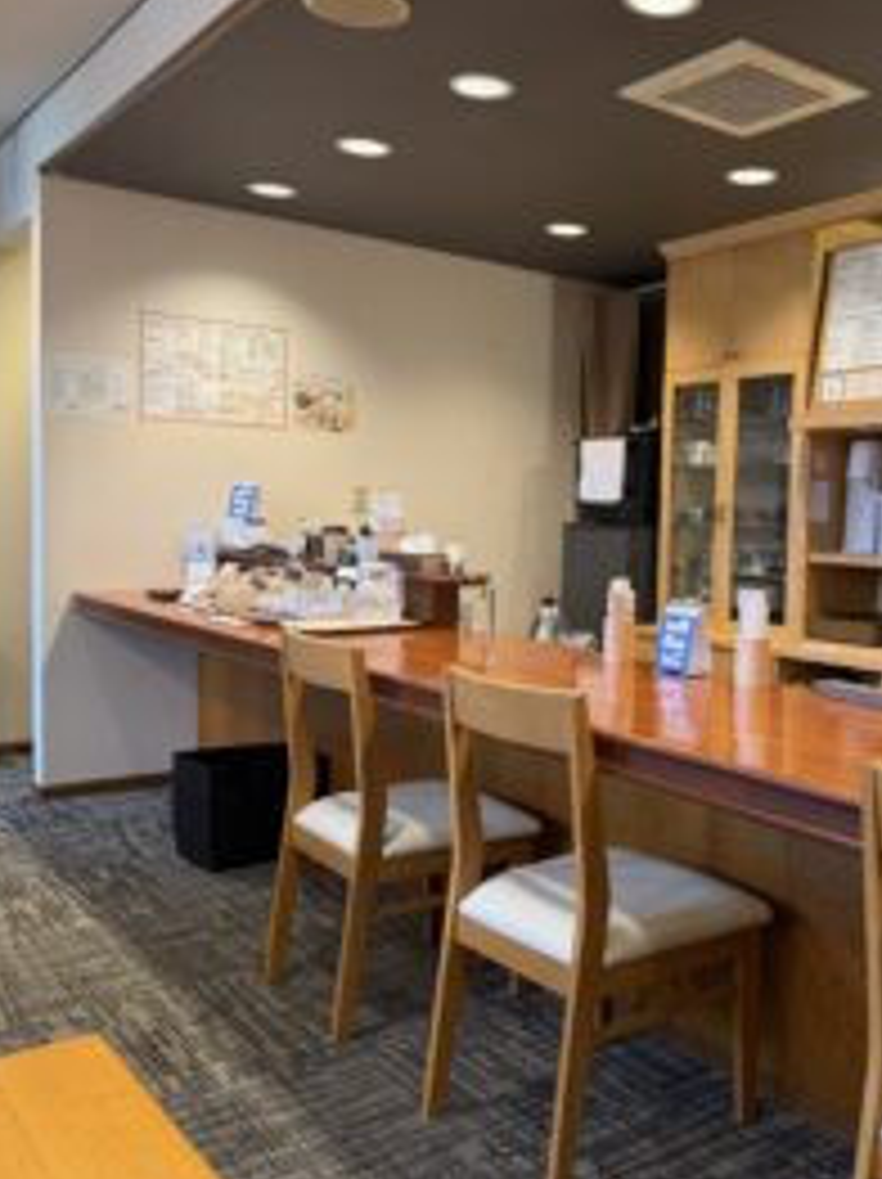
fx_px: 1123
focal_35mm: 33
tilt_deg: -3.8
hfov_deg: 41.8
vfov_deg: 55.4
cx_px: 648
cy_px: 585
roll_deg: -1.5
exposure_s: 1/60
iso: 160
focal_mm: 6.76
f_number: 1.78
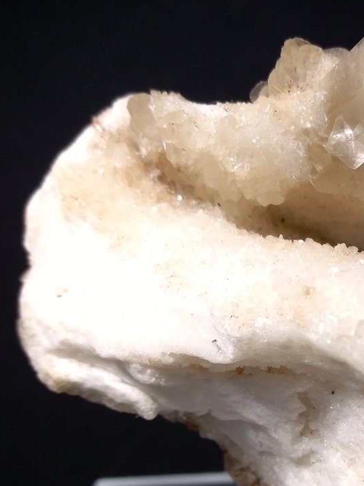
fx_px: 813
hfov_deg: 24.3
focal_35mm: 58
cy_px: 307
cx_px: 348
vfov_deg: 33.0
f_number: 2
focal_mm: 3.54
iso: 104
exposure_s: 1/50
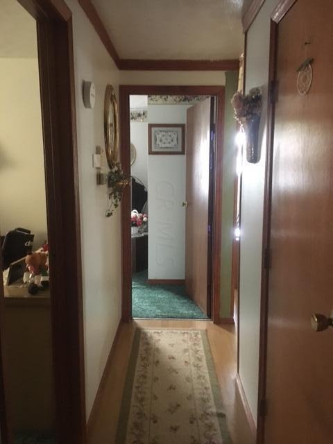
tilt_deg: -6.3
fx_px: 372
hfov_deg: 48.2
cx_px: 166
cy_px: 222
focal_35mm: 29
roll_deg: -0.6
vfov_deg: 61.7
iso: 320
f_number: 2.2
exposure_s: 1/15
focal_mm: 4.15
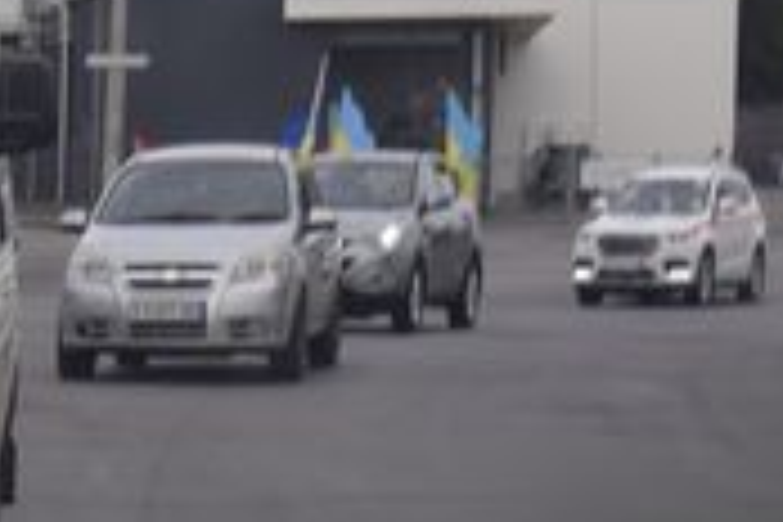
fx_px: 7724
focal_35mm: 355
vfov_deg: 3.9
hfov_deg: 5.8
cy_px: 626
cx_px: -194
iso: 220
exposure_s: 1/250
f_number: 8
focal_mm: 55
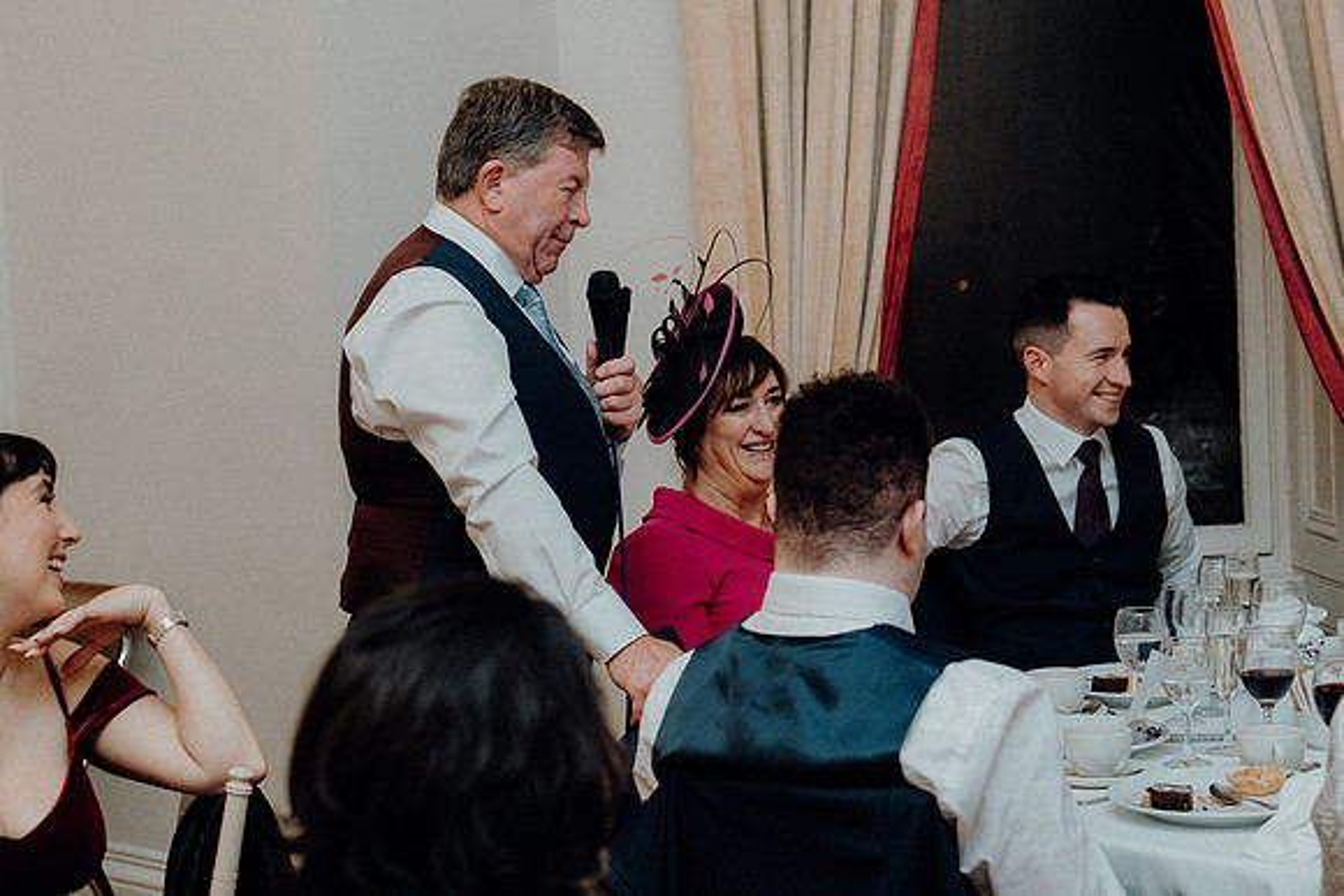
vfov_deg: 16.9
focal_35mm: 81
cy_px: 448
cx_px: 672
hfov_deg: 25.1
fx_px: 3025
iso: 2500
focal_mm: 54
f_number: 3.5
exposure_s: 1/160
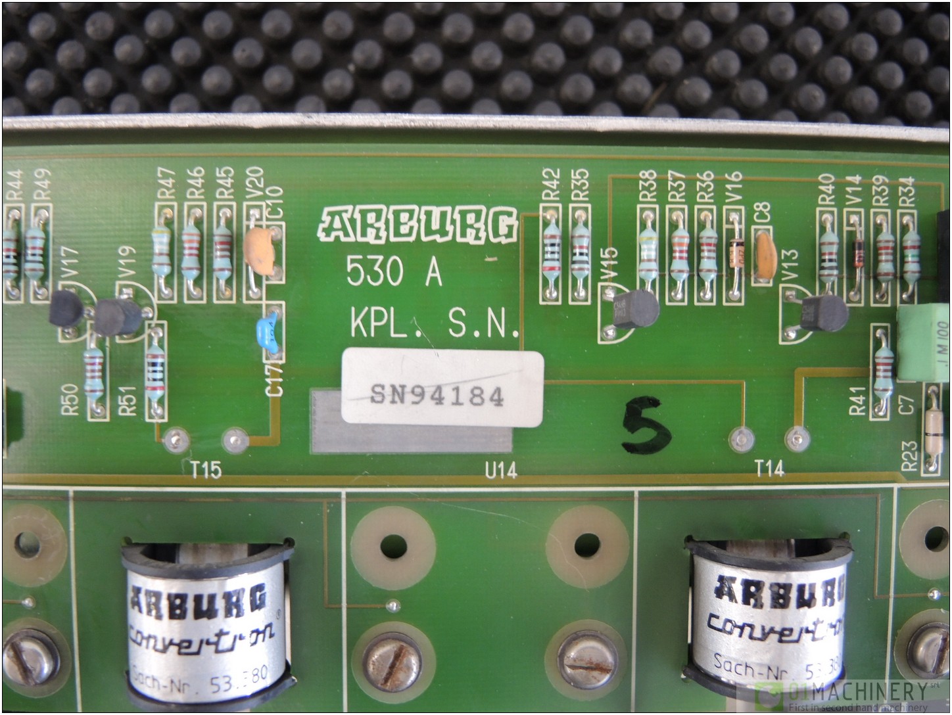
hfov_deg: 63.4
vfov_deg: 49.8
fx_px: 771
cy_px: 358
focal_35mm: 28
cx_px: 476
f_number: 2
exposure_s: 1/30
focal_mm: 6
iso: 360
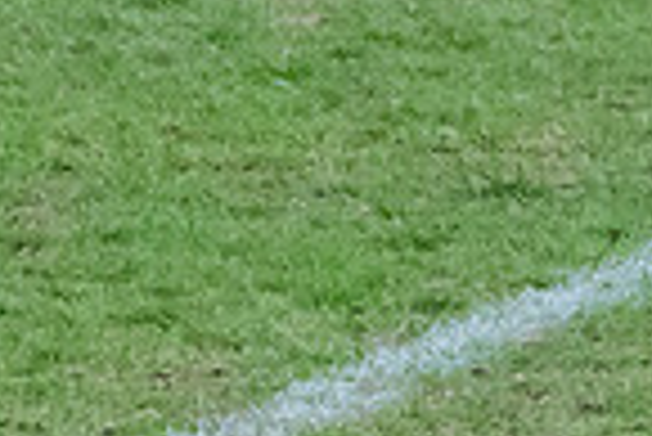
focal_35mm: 2791
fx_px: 50598
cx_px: 567
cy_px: 375
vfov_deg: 0.5
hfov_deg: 0.7
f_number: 5.6
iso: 3200
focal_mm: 280
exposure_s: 1/1600
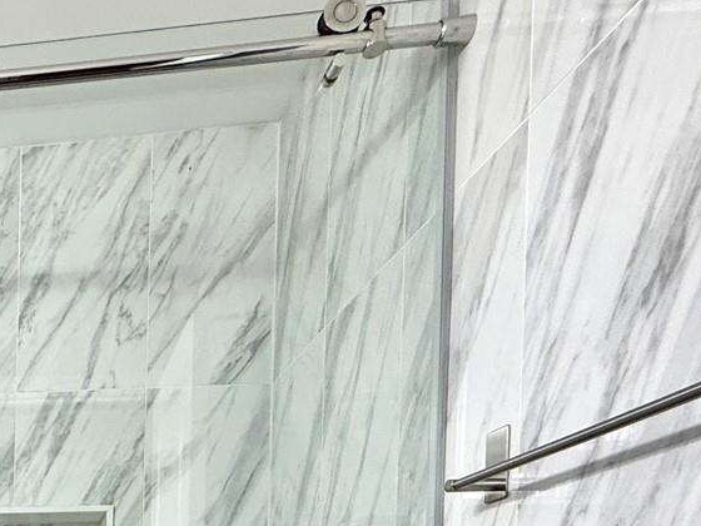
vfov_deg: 29.0
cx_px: -144
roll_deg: +0.1
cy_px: 689
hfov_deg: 36.1
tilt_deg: -1.3
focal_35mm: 40
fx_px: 810
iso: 125
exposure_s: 1/120
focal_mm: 2.22
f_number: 2.2
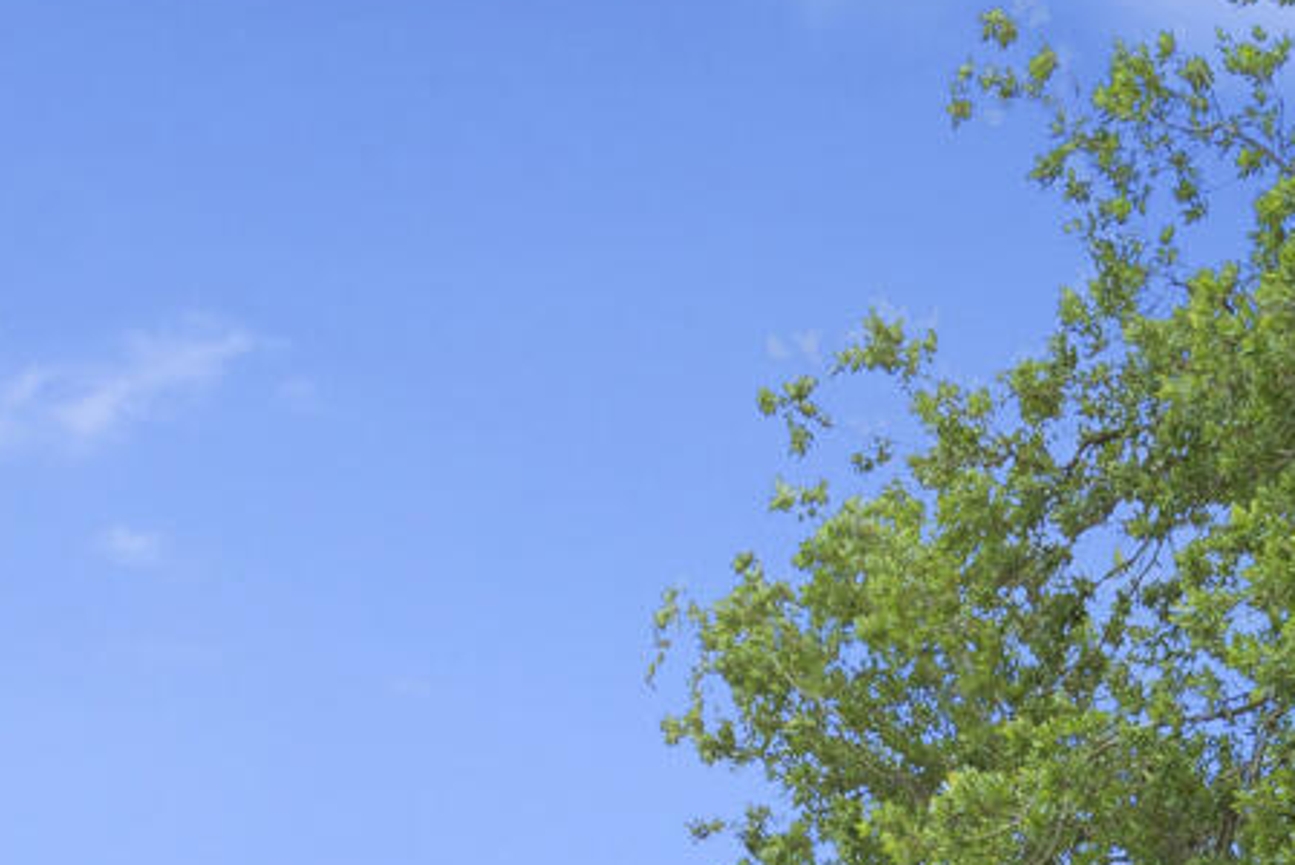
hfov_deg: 22.8
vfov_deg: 11.7
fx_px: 3203
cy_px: 2248
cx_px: 759
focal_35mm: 89
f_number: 10
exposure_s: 1/160
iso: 400
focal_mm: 16
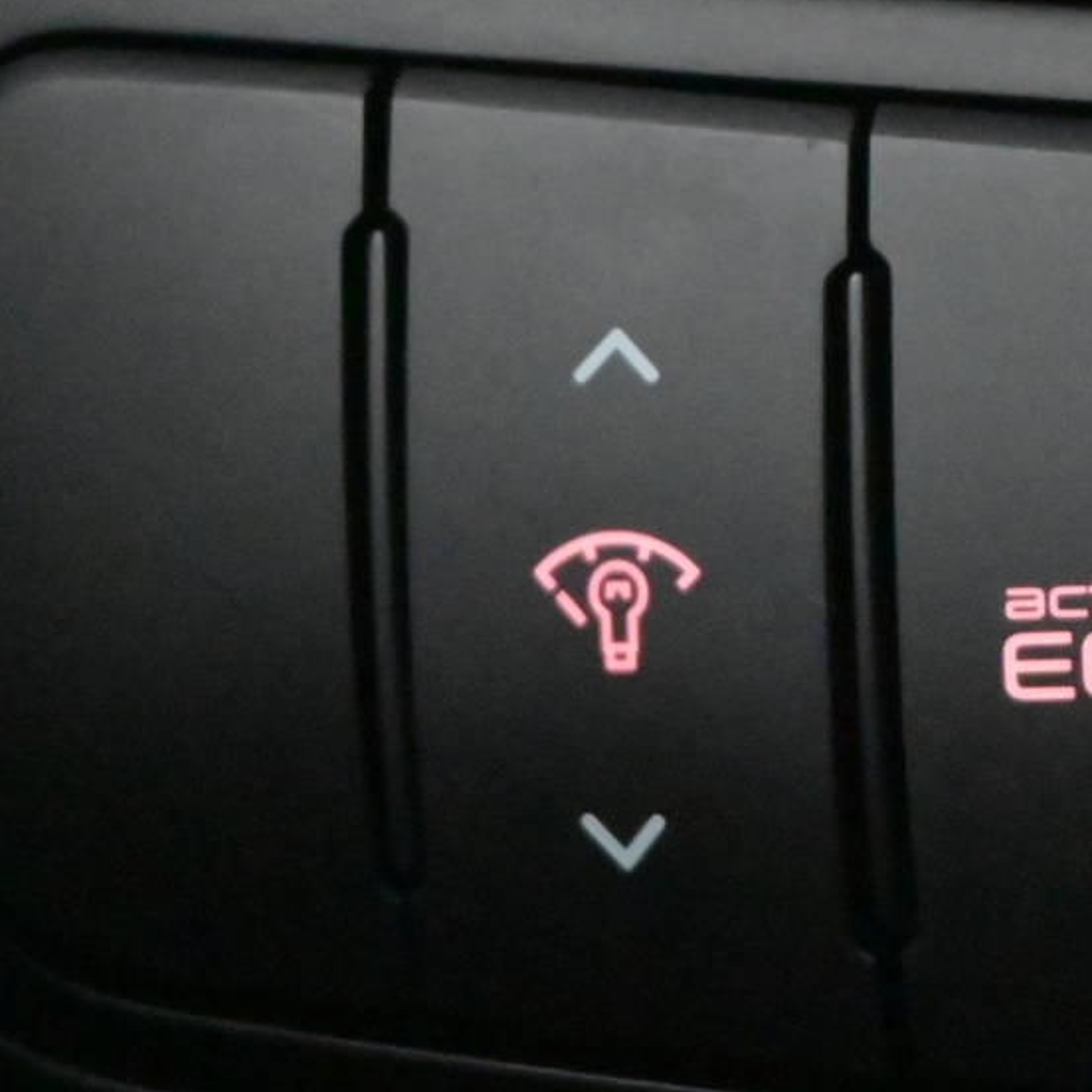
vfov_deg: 11.1
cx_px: 1112
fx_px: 5603
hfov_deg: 11.0
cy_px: 627
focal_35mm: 157
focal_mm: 42
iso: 18000
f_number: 5.6
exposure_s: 1/60
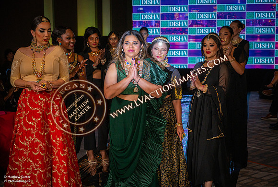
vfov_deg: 20.5
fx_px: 517
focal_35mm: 67
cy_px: 94
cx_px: 143
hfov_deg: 30.1
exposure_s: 1/800
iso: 1000
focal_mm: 64
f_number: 4
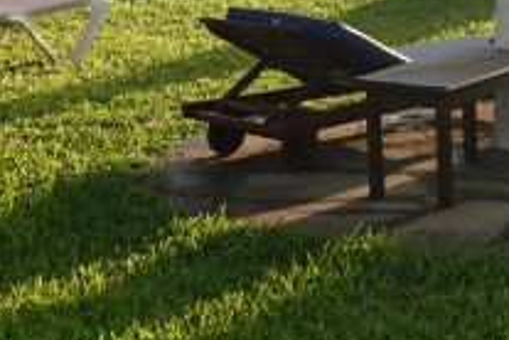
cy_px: -315
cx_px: 484
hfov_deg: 14.6
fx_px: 1965
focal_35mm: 139
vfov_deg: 9.3
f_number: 4
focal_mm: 8.8
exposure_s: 1/250
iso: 100
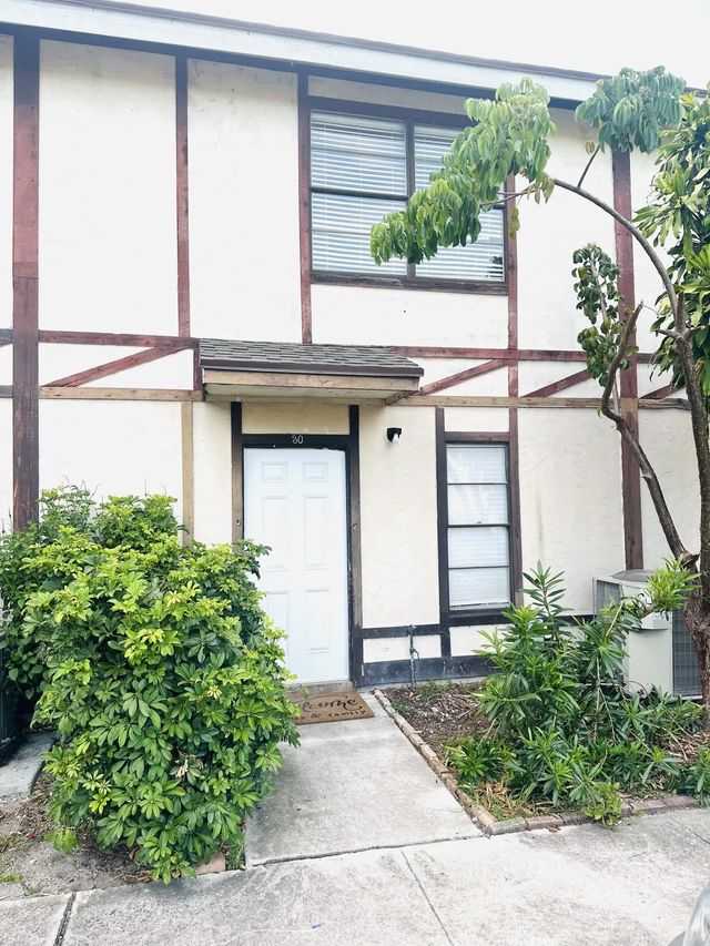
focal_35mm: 24
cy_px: 473
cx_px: 355
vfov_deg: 71.6
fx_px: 656
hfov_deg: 56.8
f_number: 1.78
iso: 80
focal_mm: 6.86
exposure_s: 1/387
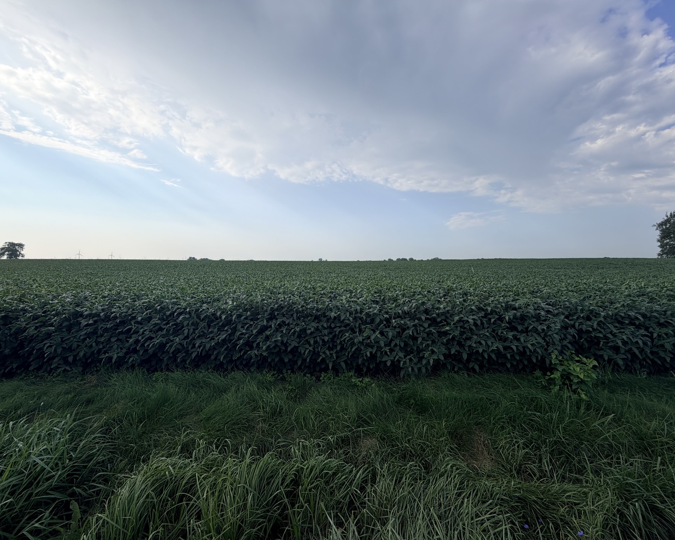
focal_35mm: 15
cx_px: 354
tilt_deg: -2.2
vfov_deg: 84.0
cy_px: 275
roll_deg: +0.9
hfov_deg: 96.7
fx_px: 300
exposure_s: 1/928
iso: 20
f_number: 2.2
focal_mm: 2.22
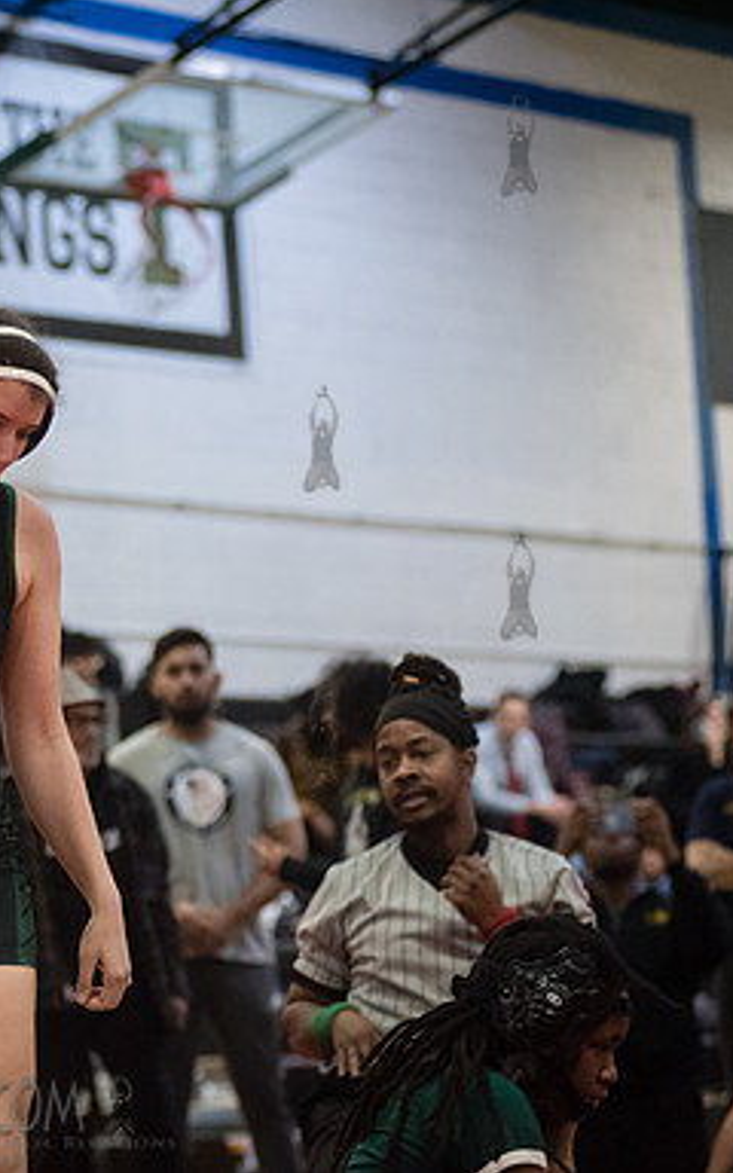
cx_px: -73
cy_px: 585
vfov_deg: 13.6
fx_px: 4922
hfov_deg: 8.4
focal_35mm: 154
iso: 8000
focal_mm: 100
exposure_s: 1/500
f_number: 3.5
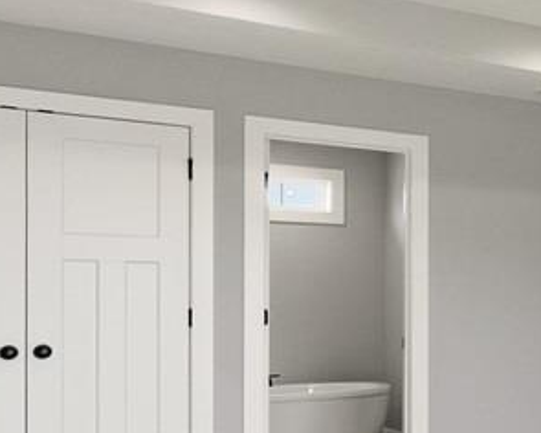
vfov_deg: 24.8
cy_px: 305
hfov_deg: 21.6
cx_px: 944
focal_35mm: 61
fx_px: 977
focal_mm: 10
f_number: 9
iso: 400
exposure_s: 1/1000
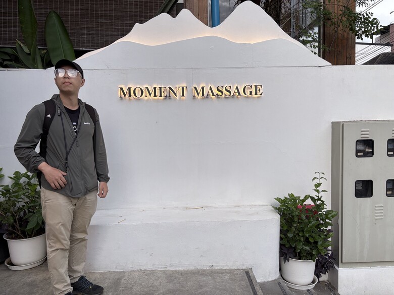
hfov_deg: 67.3
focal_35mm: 26
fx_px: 296
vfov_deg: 53.1
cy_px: 148
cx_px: 197
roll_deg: +1.4
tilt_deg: -4.2
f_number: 1.6
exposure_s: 1/153
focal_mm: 5.96
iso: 32
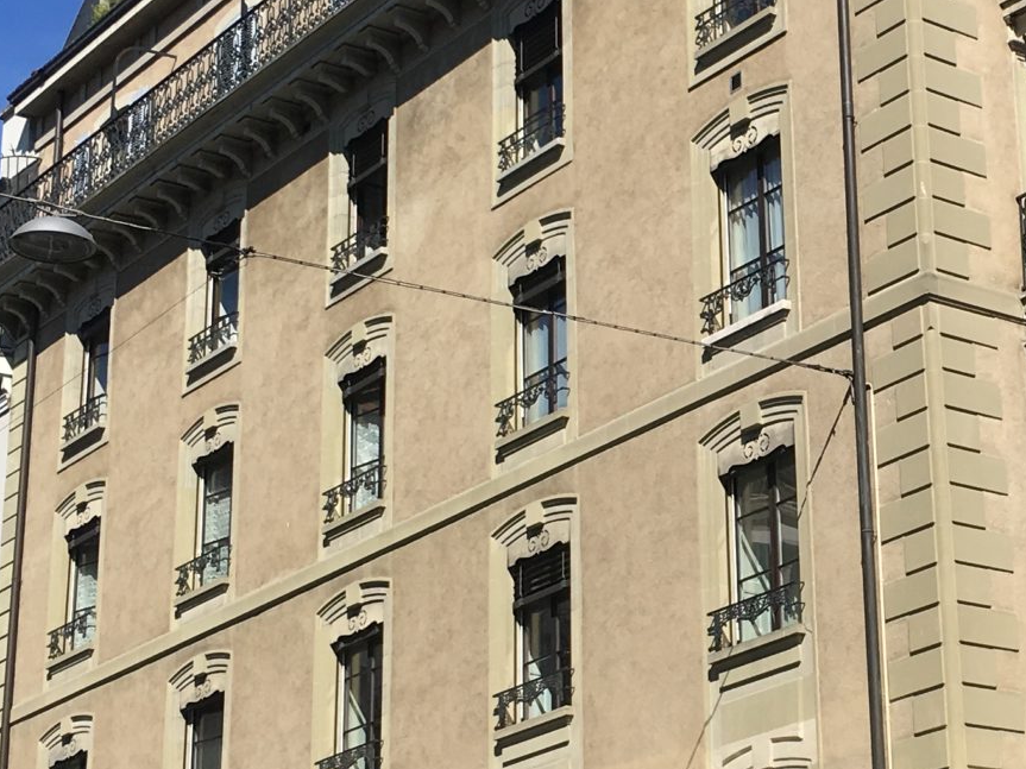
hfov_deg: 22.1
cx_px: 976
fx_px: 2549
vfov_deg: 17.2
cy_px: 368
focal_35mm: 86
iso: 25
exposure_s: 1/1789
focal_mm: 4.15
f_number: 2.2
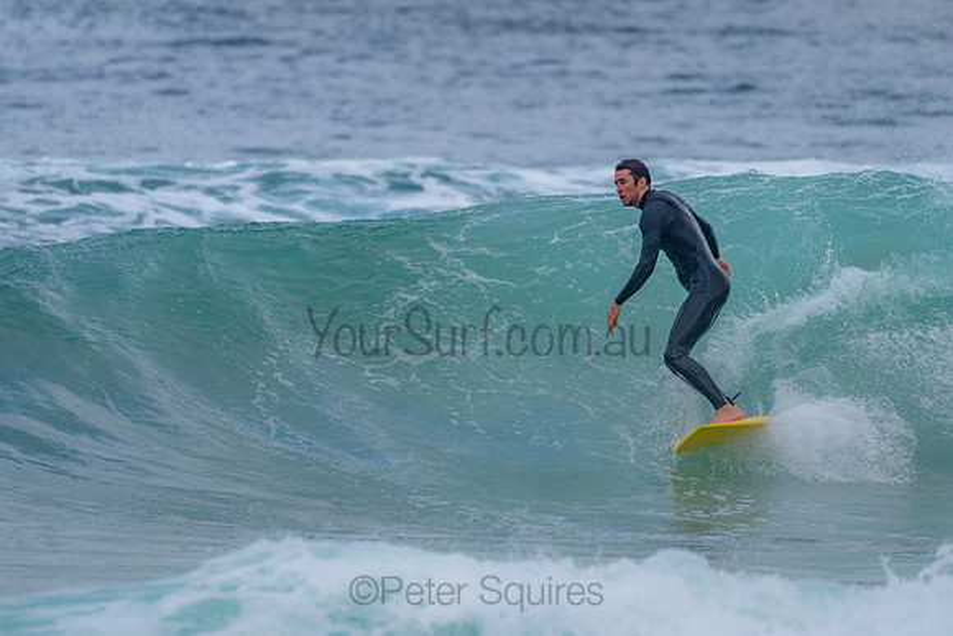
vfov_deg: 2.2
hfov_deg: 3.4
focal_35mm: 613
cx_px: 508
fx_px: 16223
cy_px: 246
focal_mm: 500
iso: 450
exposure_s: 1/2000
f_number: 5.6
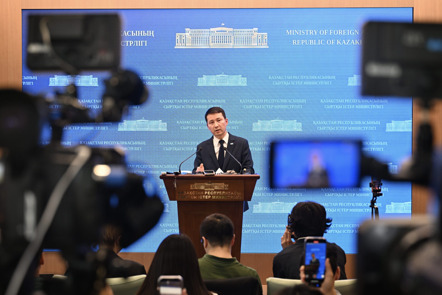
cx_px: 221
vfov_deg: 23.8
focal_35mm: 57
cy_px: 148
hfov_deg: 35.1
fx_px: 700
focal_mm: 57
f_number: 4
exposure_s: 1/200
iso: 800
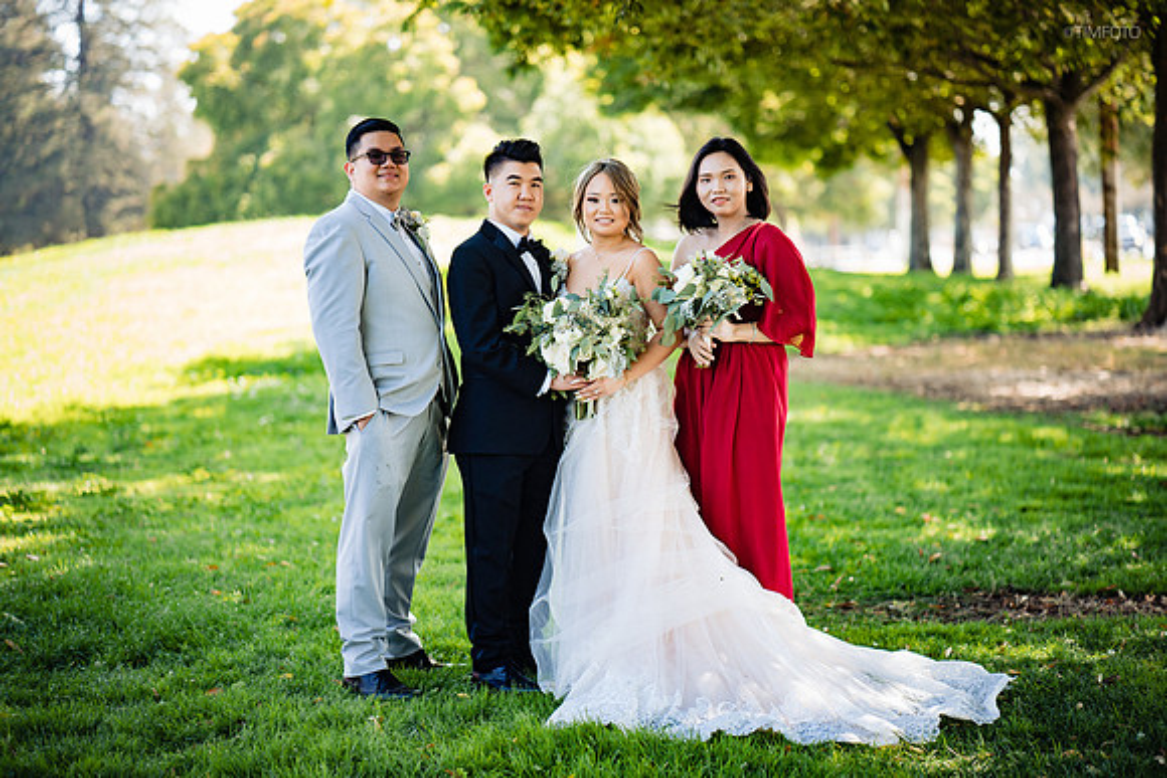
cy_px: 389
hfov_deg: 23.9
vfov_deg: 16.1
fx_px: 2756
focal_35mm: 85
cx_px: 584
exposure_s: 1/200
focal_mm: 85
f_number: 1.8
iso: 100
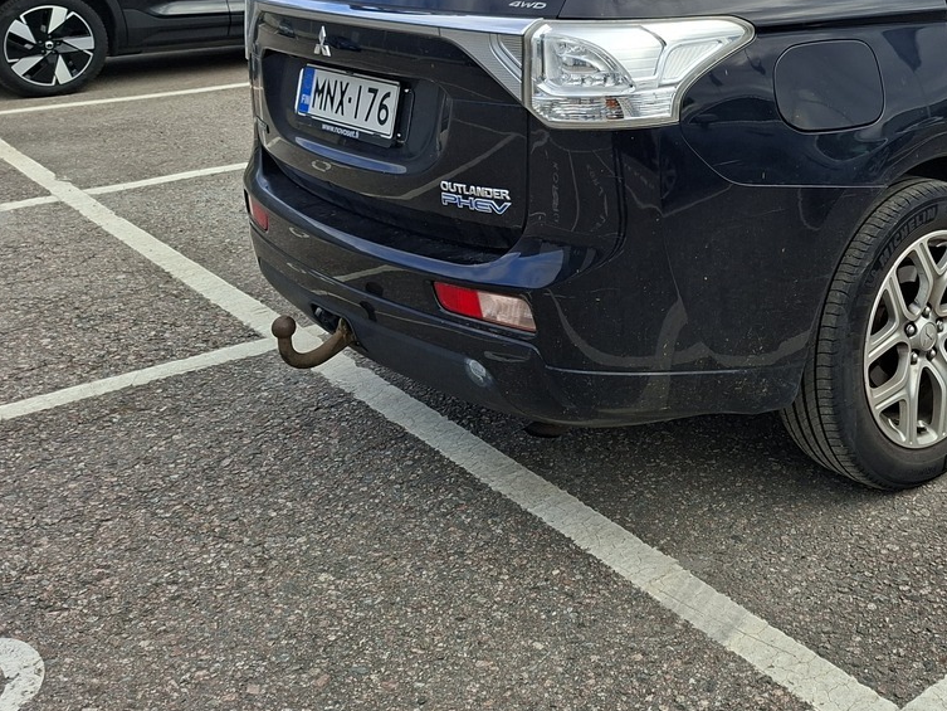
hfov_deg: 40.9
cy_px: 52
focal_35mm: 44
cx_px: 772
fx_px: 1204
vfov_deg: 31.1
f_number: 1.8
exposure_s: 1/826
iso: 50
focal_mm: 5.54
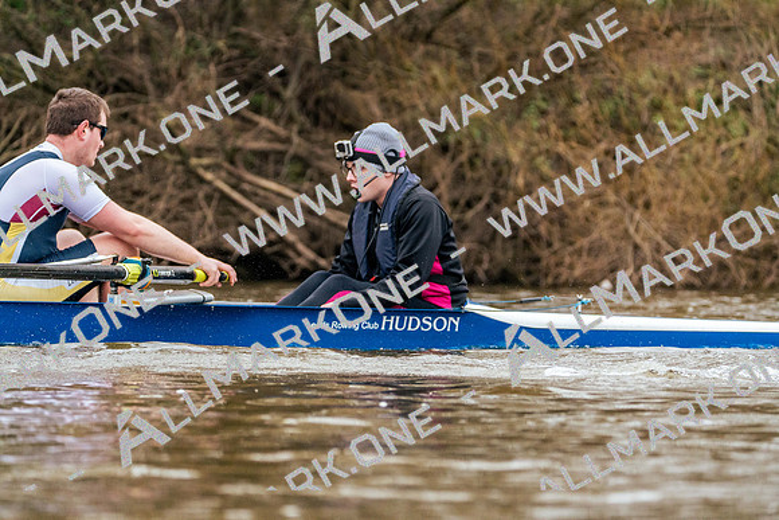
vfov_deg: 6.0
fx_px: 4978
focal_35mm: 230
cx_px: 390
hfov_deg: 8.9
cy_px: 260
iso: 5000
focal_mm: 230
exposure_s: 1/2000
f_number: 6.3
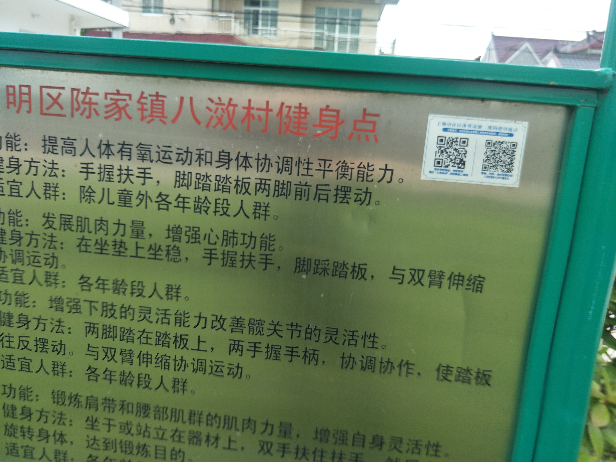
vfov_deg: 56.8
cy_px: 231
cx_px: 308
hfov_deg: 71.6
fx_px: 427
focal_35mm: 24
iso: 53
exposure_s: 1/181
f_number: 1.7
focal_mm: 4.1
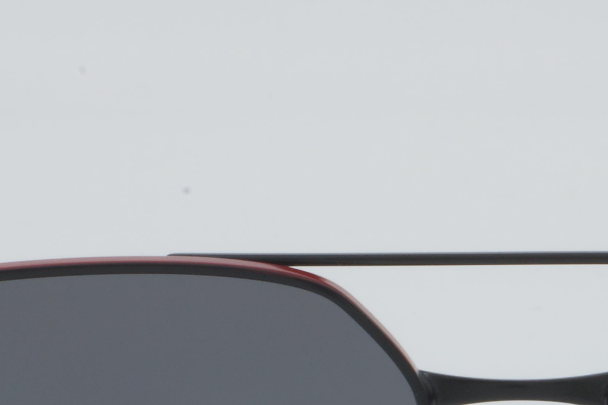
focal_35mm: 244
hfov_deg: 8.4
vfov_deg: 5.6
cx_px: 517
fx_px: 4129
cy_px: 528
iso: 100
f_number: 32
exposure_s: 1/3
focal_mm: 55
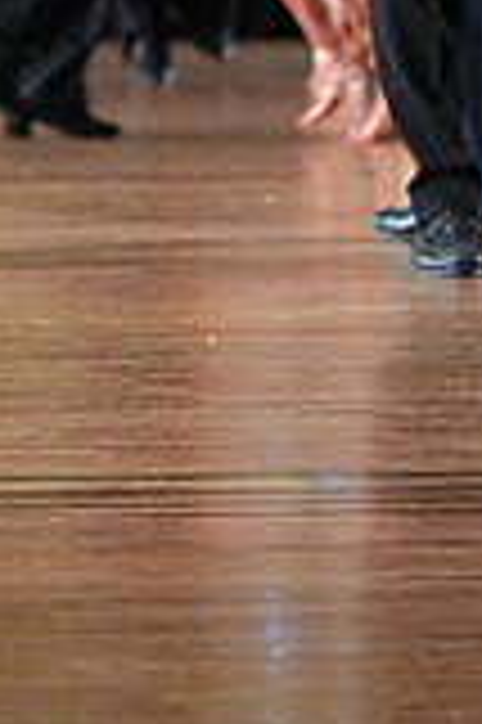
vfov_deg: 3.6
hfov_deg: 2.4
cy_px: -468
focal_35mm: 571
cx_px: -304
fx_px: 11491
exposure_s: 1/400
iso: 8000
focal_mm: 158
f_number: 5
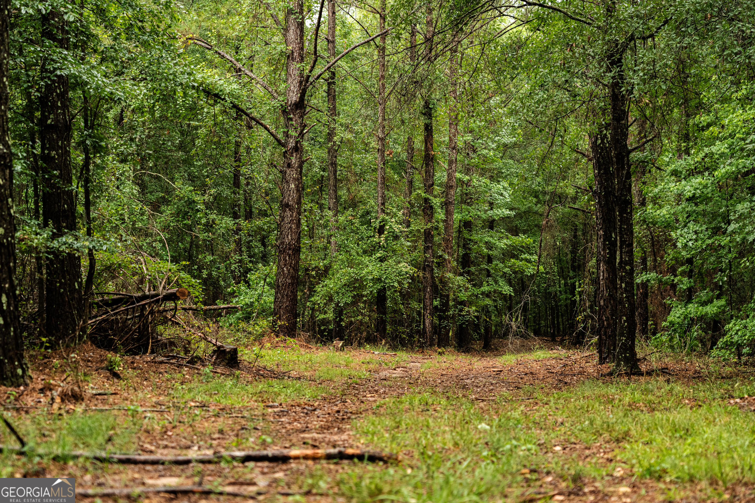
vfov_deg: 21.6
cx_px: 378
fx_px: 1321
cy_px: 252
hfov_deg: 31.9
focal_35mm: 63
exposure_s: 1/160
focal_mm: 63
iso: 2500
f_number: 4
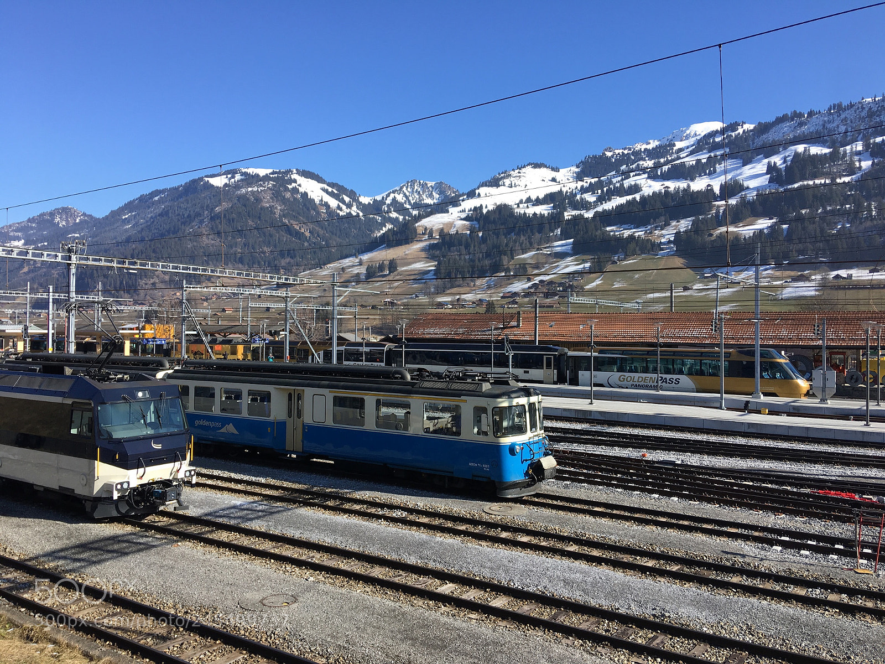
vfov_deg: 48.2
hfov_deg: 61.7
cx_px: 442
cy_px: 332
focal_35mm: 29
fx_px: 741
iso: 25
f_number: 2.2
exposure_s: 1/1026
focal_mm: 4.15
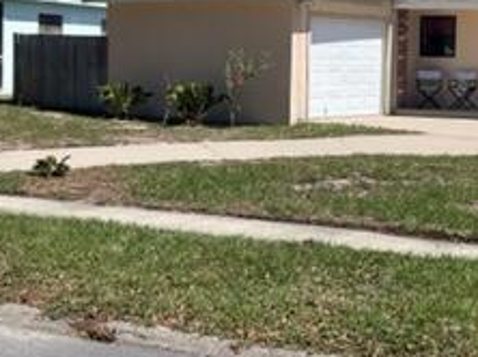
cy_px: 97
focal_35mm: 75
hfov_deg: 25.3
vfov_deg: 19.5
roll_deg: -0.7
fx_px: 1035
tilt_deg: -1.5
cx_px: 416
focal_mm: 4.2
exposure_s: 1/3509
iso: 32
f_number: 1.6
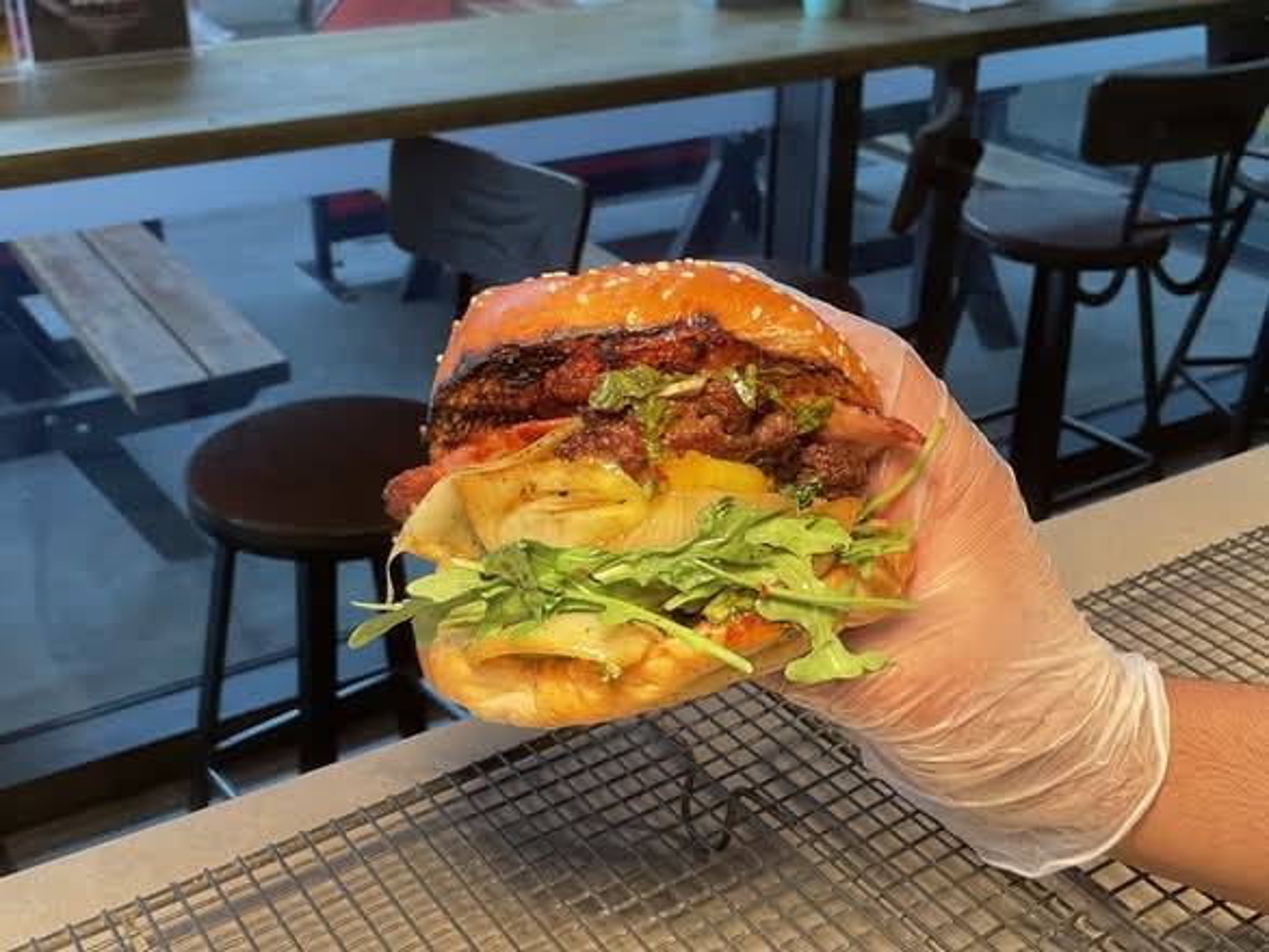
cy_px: 476
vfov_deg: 48.3
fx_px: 1064
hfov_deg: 61.6
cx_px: 634
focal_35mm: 29
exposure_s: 1/50
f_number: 1.8
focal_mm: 3
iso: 40
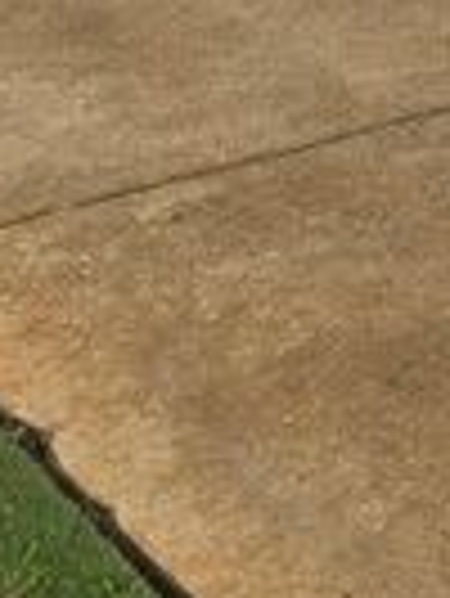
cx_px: 792
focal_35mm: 115
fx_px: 1990
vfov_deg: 14.5
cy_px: -555
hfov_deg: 11.9
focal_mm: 6.3
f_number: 1.7
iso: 10
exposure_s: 1/609
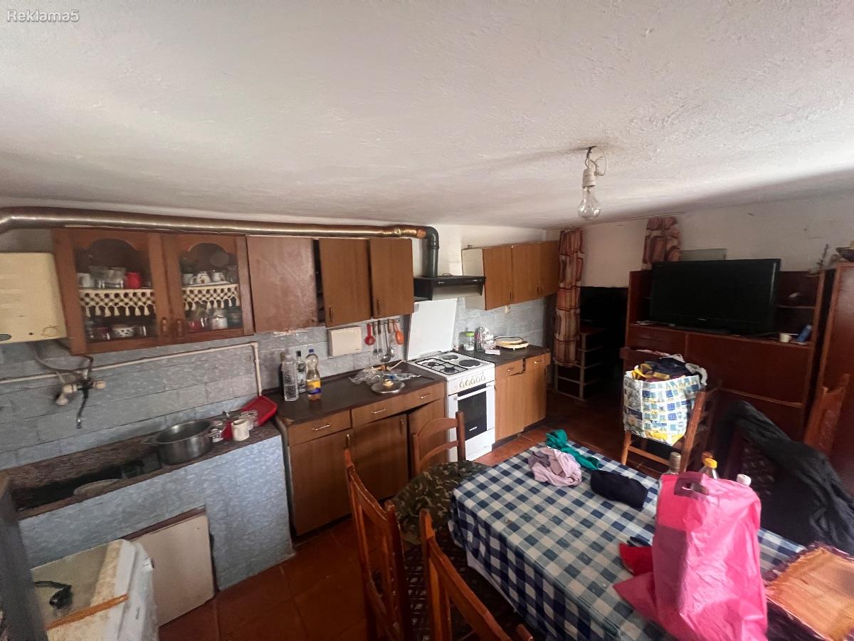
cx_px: 427
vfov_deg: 89.9
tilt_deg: -9.2
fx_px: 321
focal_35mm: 13
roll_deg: +1.8
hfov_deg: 106.2
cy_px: 320
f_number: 1.8
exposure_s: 1/60
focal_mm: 1.57
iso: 800
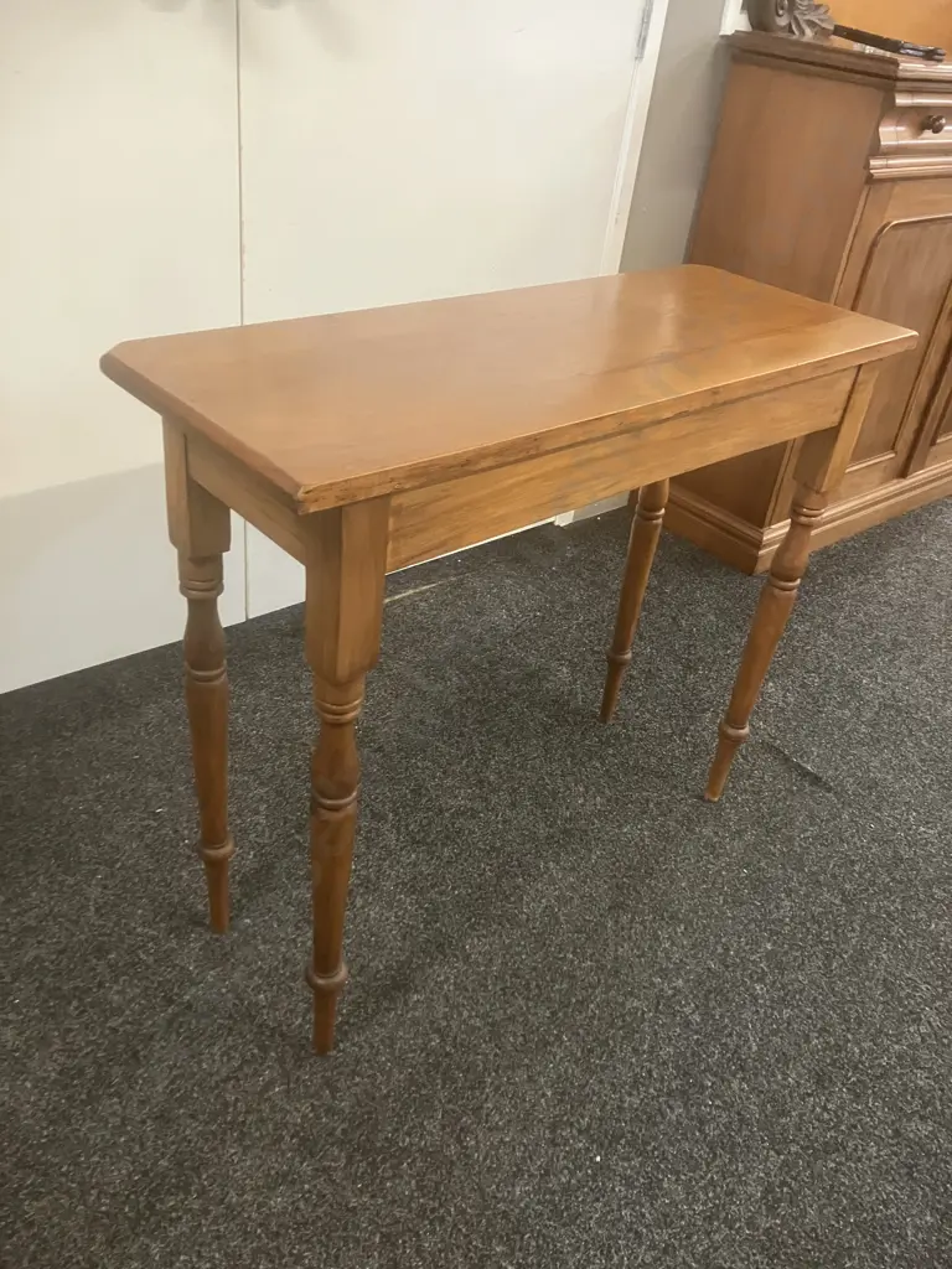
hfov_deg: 49.7
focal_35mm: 28
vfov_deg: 63.4
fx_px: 1027
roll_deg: -7.3
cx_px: 476
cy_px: 634
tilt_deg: -31.9
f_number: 1.8
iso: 320
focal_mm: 3.99
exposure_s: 1/33
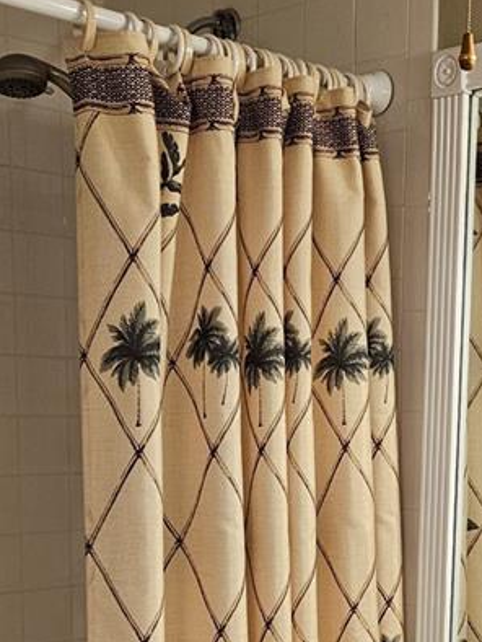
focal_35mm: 70
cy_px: 608
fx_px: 1298
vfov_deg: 26.6
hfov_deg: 21.0
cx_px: 314
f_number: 1.8
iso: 160
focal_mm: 5.4
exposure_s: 1/120
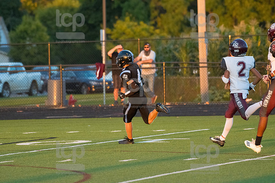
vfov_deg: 3.9
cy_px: 92
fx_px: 2657
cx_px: 138
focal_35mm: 348
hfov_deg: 5.9
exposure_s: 1/2000
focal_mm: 290
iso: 5000
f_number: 5.6
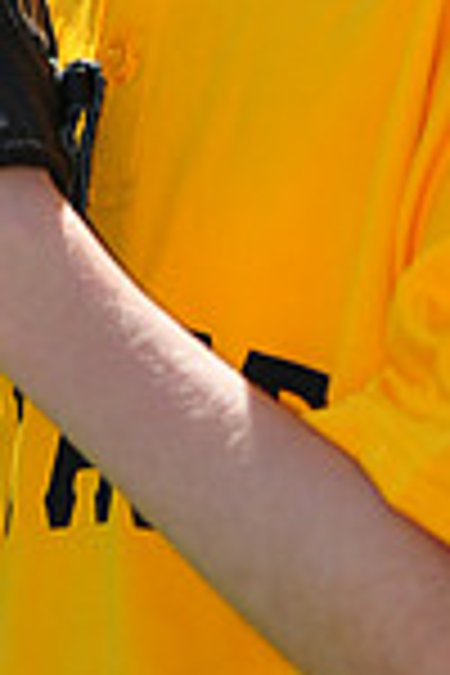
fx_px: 14455
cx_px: 184
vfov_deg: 2.7
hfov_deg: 1.8
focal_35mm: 771
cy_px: -338
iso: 200
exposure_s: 1/800
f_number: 4.5
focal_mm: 200
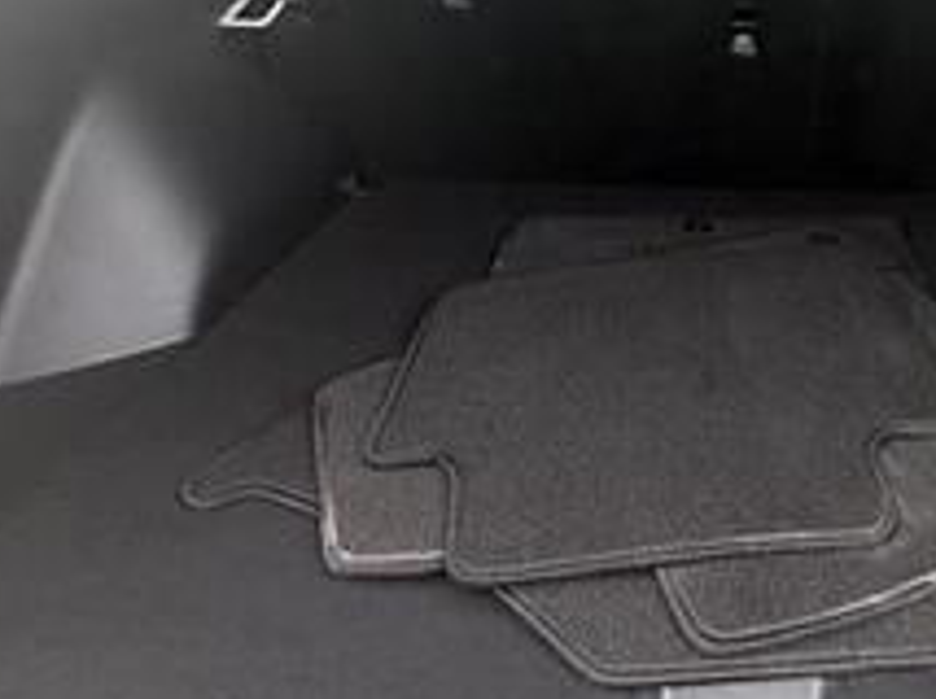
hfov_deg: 51.8
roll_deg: -1.5
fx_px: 891
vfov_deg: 39.2
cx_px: 752
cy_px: 44
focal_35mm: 33
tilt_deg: -11.7
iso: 64
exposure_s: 1/181
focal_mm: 2.22
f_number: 2.2
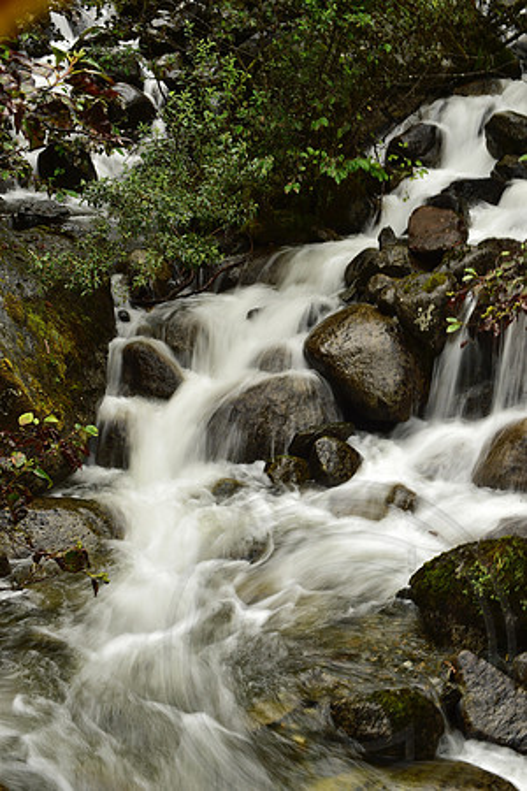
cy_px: 396
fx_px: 1142
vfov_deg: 38.2
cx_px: 264
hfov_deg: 26.0
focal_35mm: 52
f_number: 22
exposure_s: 1/6
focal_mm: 52
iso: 100
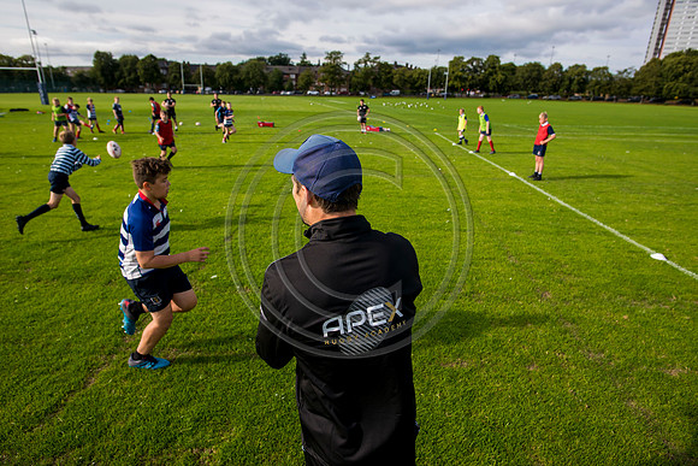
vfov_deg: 62.0
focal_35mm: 20
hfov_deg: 84.0
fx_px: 388
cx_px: 349
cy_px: 233
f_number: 4
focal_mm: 20
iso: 250
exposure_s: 1/1250
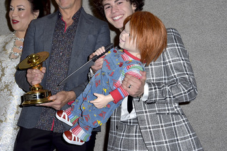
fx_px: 473
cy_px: 56
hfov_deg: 26.9
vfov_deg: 18.2
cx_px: 87
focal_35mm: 75
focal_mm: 58
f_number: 6.3
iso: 500
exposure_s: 1/250
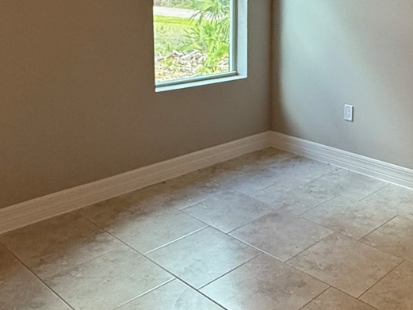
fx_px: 513
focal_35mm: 43
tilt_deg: -8.5
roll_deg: -1.8
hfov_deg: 42.7
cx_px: 301
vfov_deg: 32.5
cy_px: 55
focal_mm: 2.22
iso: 200
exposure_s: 1/120
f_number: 2.2
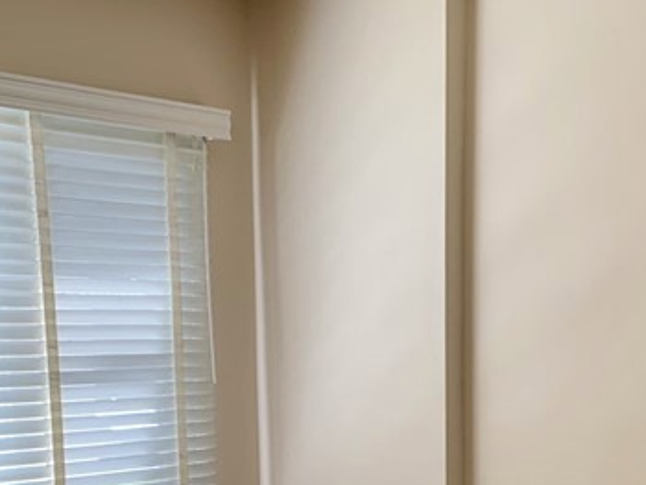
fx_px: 1419
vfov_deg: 18.1
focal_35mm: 76
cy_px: 634
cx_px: 694
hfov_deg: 24.1
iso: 80
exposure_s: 1/120
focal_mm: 4.25
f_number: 1.8
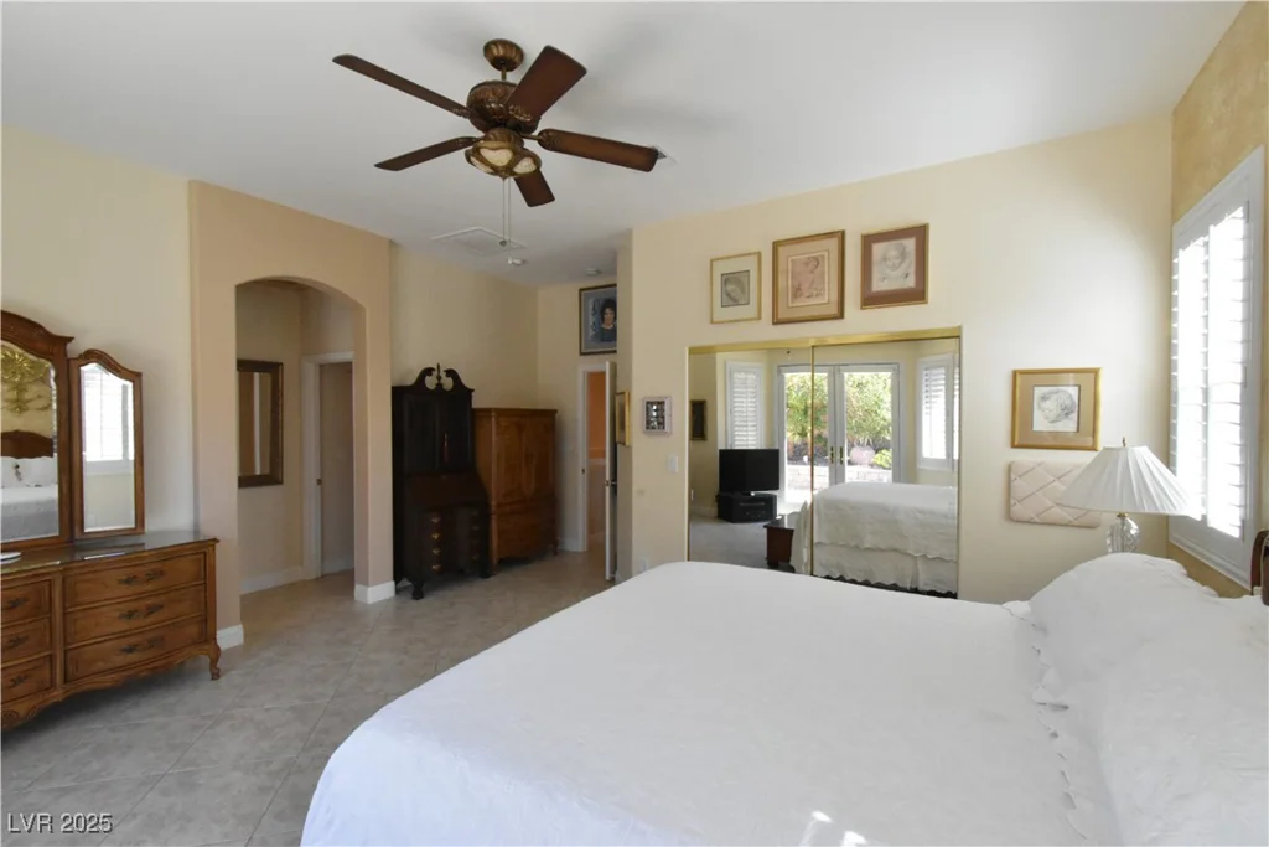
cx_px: 634
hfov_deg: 100.4
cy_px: 424
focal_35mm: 15
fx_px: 529
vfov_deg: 77.3
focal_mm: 10
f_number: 22
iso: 4000
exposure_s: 1/50
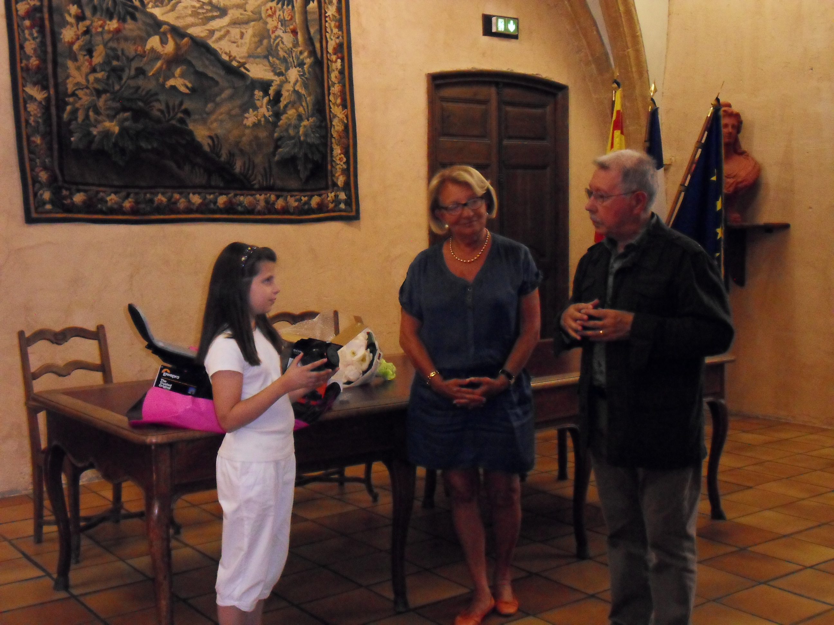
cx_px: 417
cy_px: 312
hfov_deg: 42.1
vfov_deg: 32.2
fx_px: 1084
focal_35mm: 45
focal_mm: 7.9
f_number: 4.2
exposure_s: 1/45
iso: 640
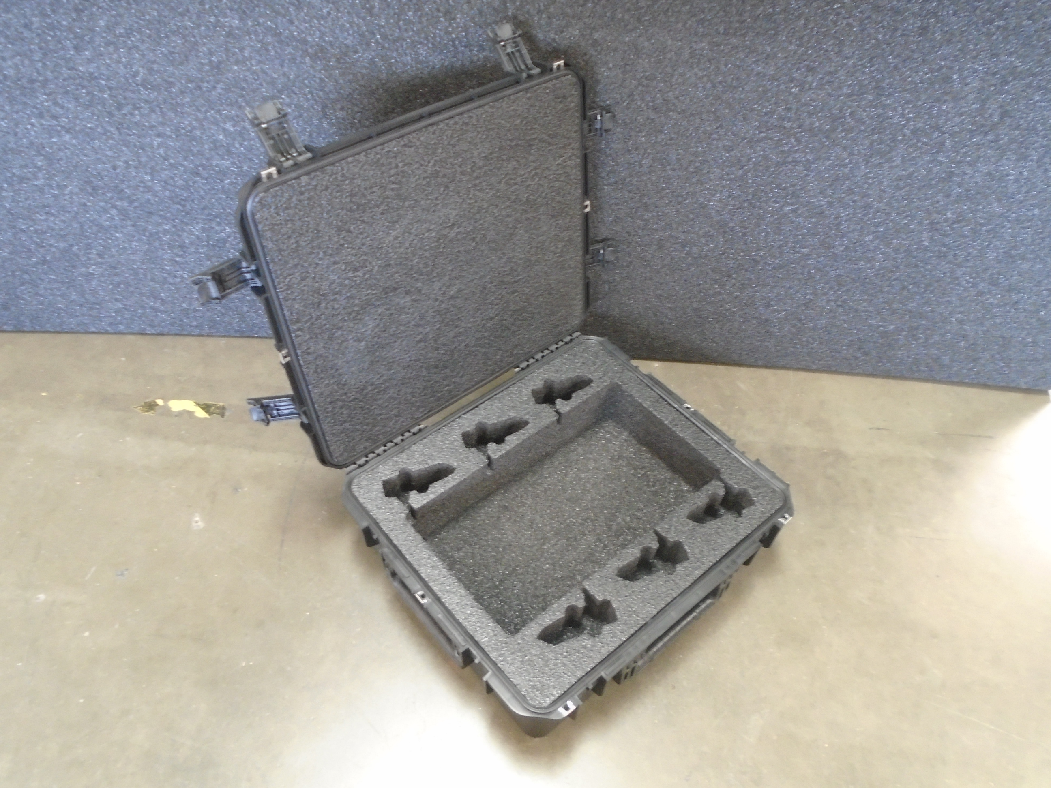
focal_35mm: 26
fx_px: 789
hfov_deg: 67.3
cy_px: 394
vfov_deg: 53.1
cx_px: 526
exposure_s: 1/5
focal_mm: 4.6
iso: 400
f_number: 3.2
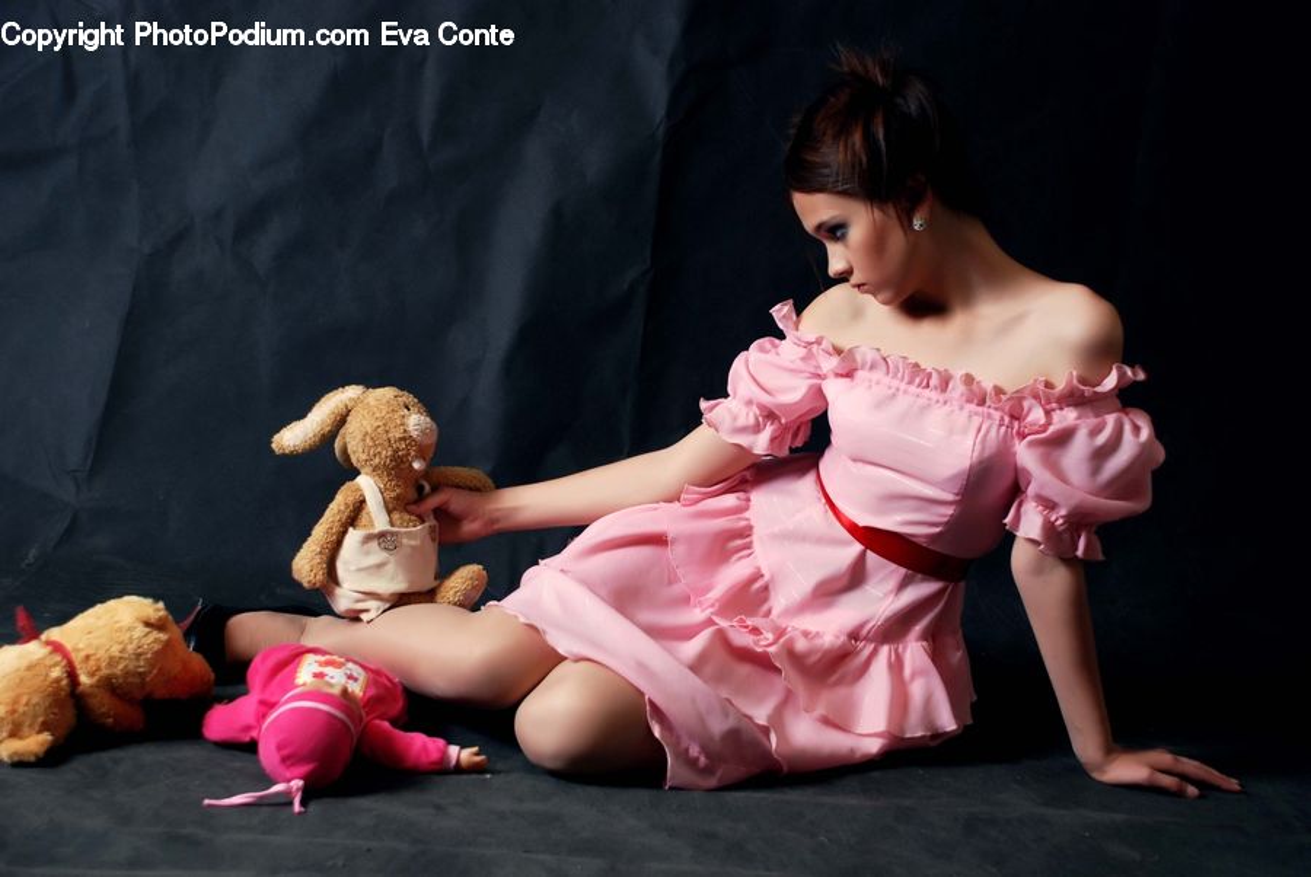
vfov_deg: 25.8
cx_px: 656
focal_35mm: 52
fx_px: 1914
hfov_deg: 37.8
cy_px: 438
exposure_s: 1/60
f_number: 4.5
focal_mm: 35
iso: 200
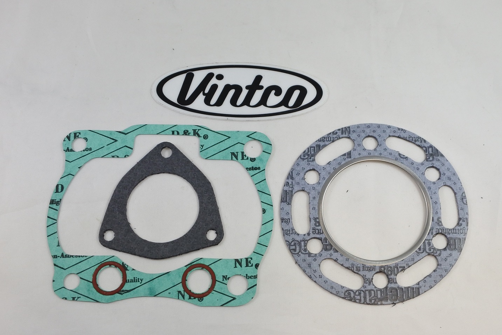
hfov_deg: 55.8
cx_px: 251
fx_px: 474
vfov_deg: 38.9
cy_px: 168
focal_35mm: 34
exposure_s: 1/200
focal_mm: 12.6
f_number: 3.8
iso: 400
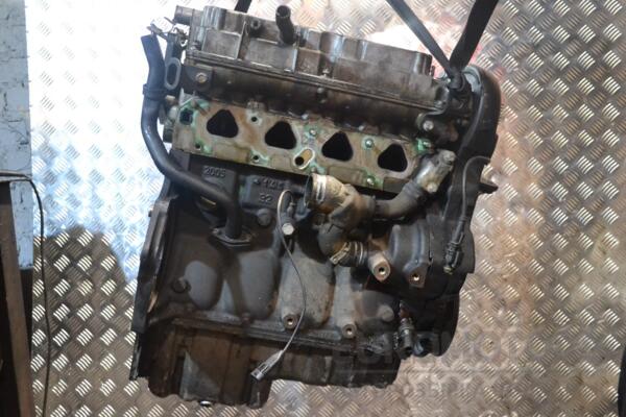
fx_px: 626
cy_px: 208
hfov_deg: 53.1
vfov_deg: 36.9
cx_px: 313
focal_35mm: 36
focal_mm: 24
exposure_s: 1/80
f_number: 4.2
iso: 3200
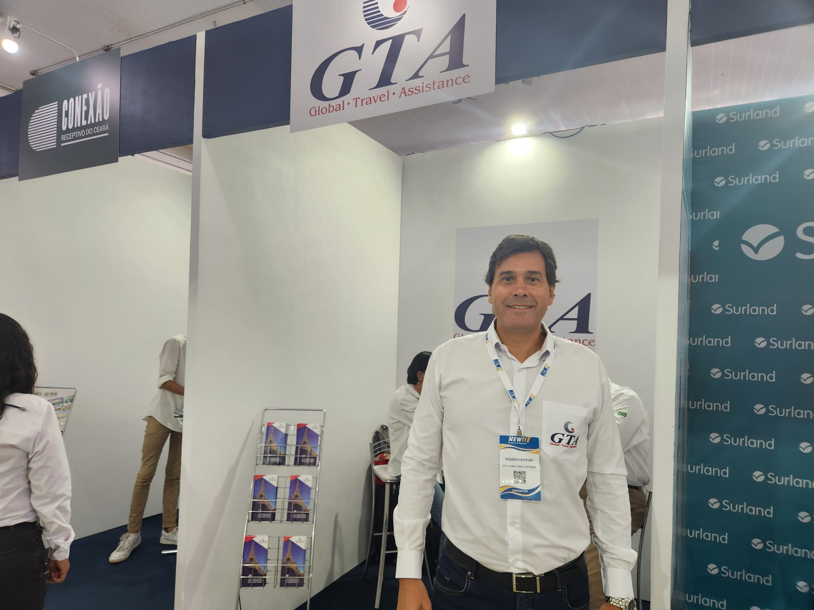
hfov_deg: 73.9
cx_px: 407
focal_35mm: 23
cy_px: 305
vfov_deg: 58.9
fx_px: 541
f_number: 1.8
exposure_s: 1/120
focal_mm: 5.4
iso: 100
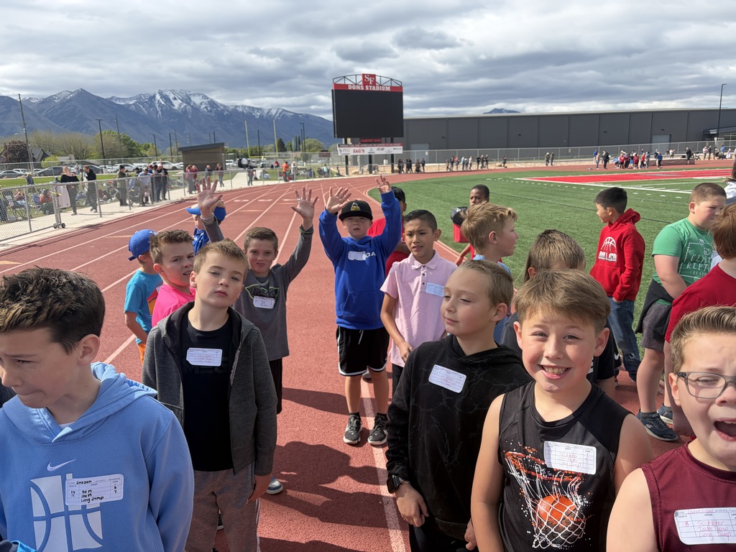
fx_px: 553
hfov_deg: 67.3
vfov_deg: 53.1
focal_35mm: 26
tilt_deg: -12.0
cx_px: 368
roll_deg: +2.0
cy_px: 276
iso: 50
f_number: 1.6
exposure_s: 1/2208
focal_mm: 5.96
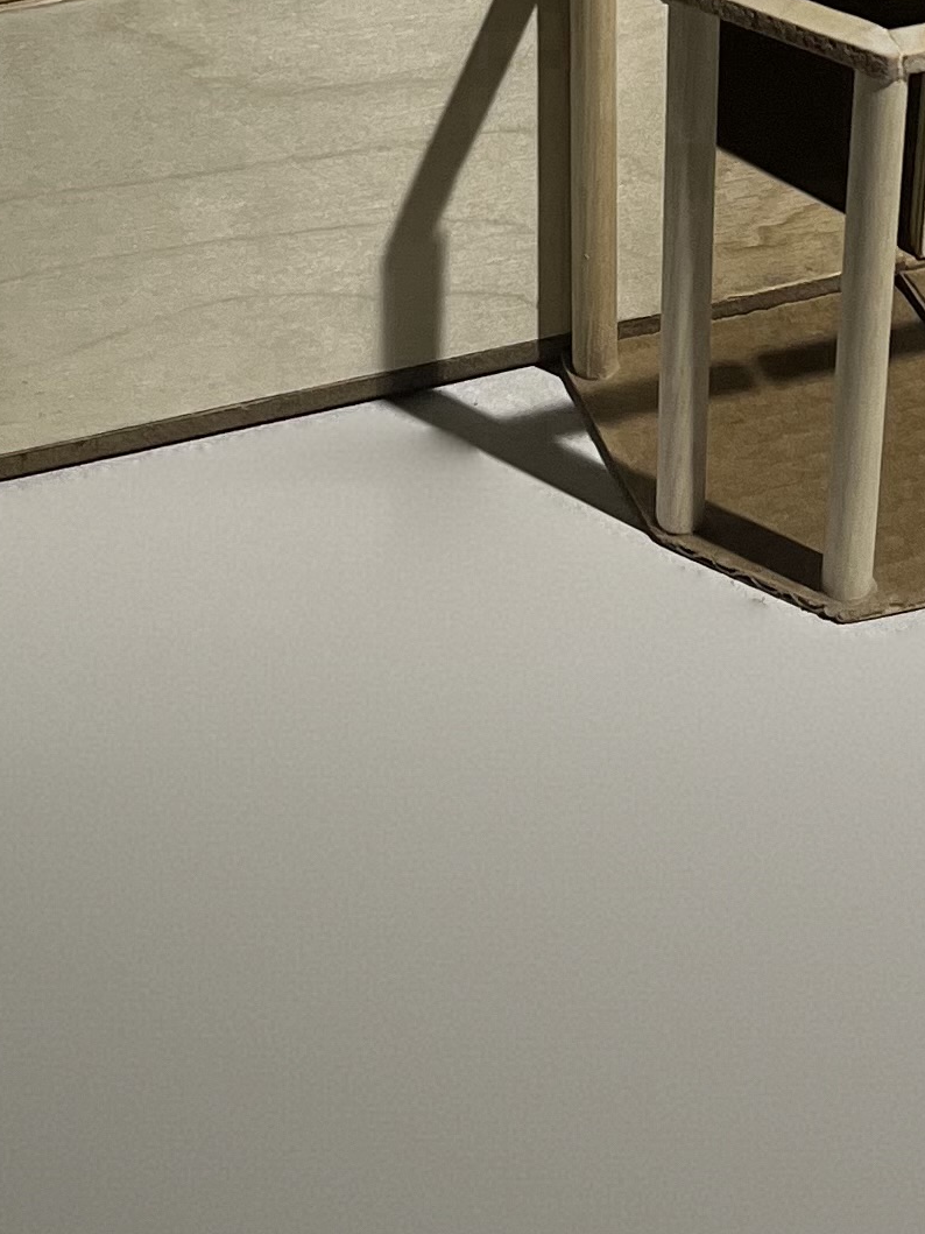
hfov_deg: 14.9
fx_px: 3528
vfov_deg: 17.8
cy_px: -602
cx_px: 516
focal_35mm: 99
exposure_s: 1/122
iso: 125
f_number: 1.6
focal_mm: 5.1
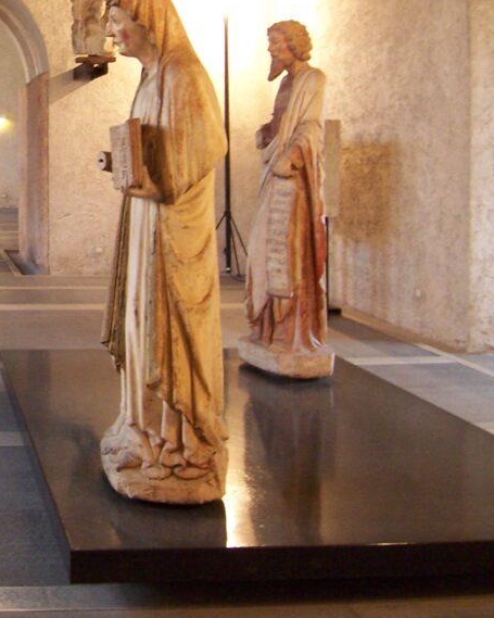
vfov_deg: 40.3
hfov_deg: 29.7
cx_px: -63
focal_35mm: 45
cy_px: 173
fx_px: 823
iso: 160
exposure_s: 1/8
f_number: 2.8
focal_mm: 3.8
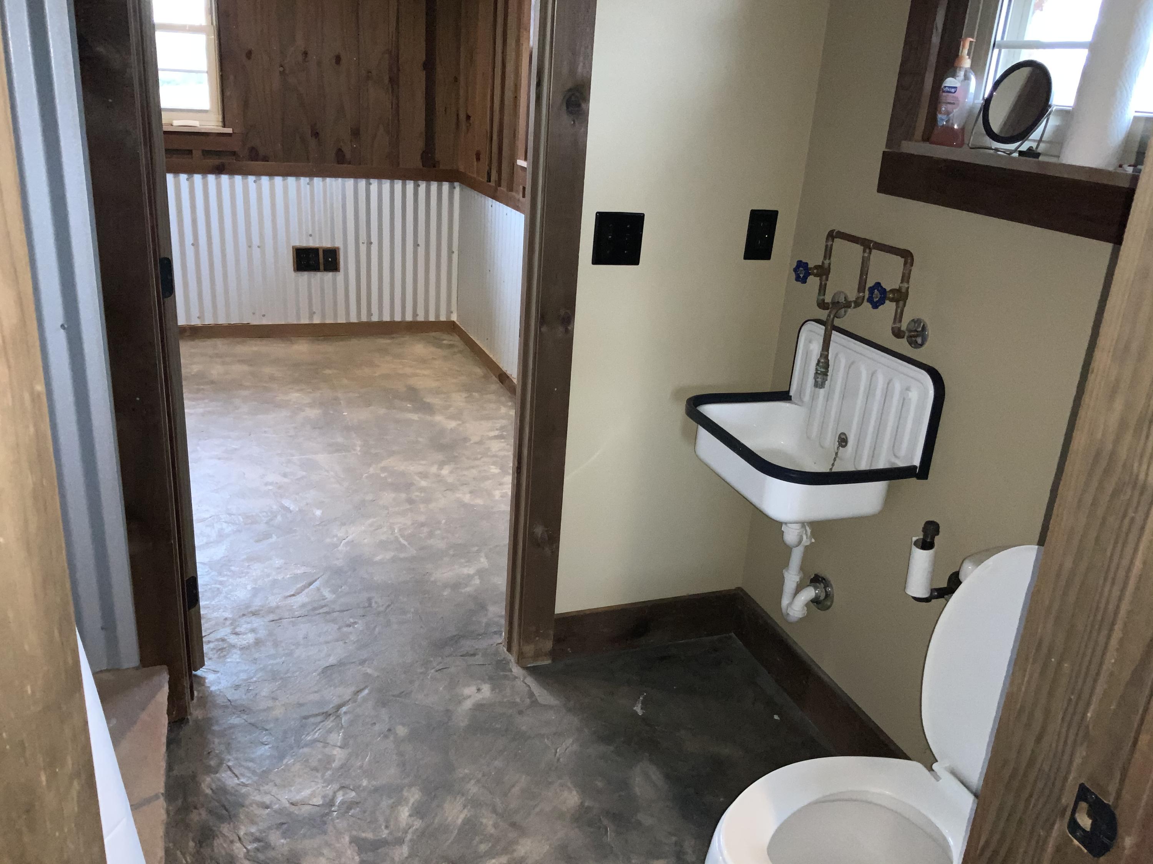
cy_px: 432
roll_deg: -3.7
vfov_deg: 48.2
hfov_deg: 61.7
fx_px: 966
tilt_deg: -21.3
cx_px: 576
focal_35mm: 29
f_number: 1.8
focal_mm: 3
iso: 100
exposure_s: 1/53
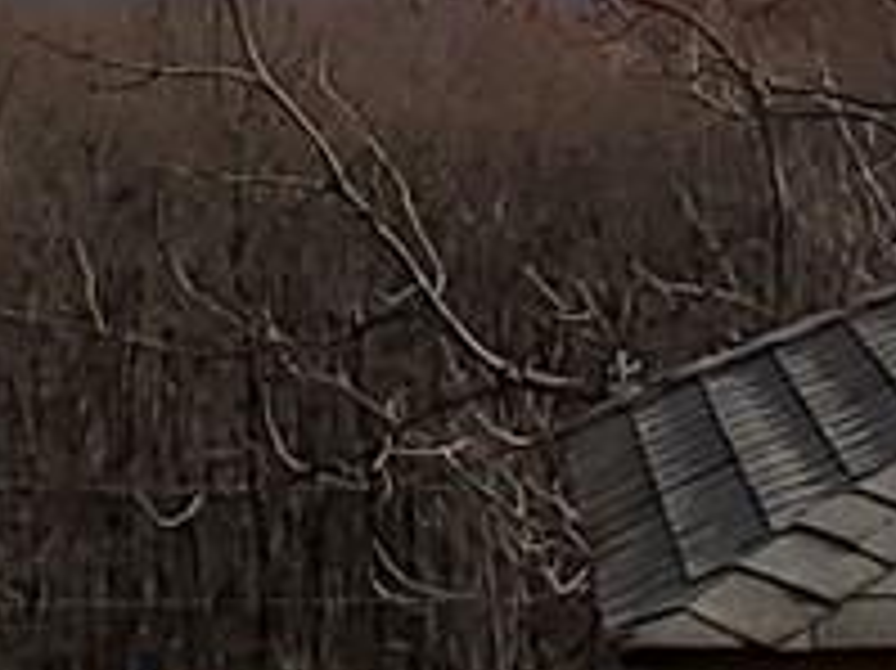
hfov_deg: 14.1
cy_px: -733
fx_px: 3466
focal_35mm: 134
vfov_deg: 10.1
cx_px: -275
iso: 50
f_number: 2.4
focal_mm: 4.3
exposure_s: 1/2705
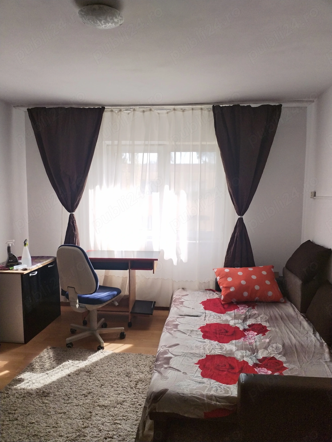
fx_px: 371
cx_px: 166
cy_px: 221
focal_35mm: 29
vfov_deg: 61.7
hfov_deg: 48.2
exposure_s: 1/276
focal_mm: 4.75
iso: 100
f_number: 1.8
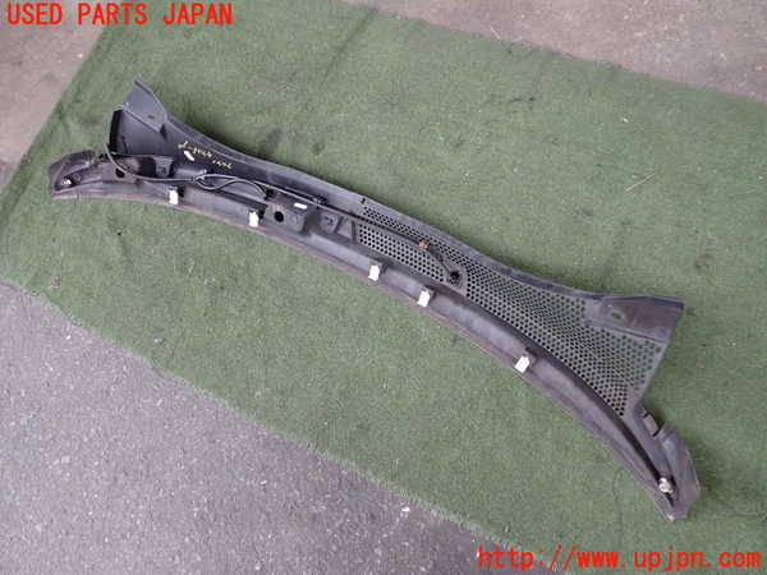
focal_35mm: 30
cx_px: 384
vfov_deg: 46.8
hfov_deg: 60.0
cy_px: 288
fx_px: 665
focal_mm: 5.4
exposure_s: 1/125
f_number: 2.3
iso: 200
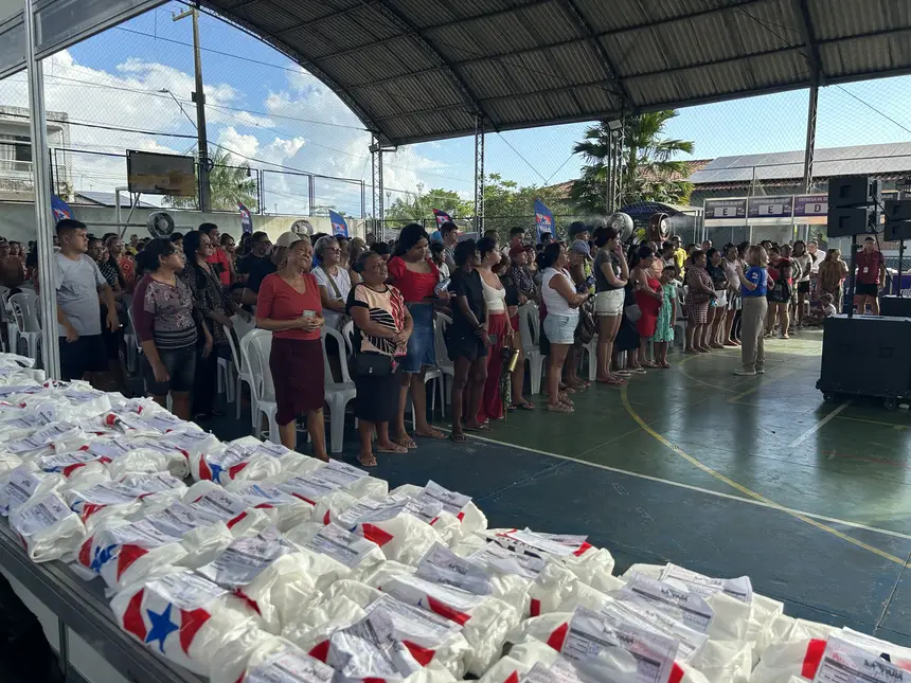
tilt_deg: -7.1
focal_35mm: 26
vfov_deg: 53.1
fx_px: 684
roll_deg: +0.2
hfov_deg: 67.3
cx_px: 456
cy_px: 342
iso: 50
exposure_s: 1/1009
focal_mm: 5.7
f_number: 1.5
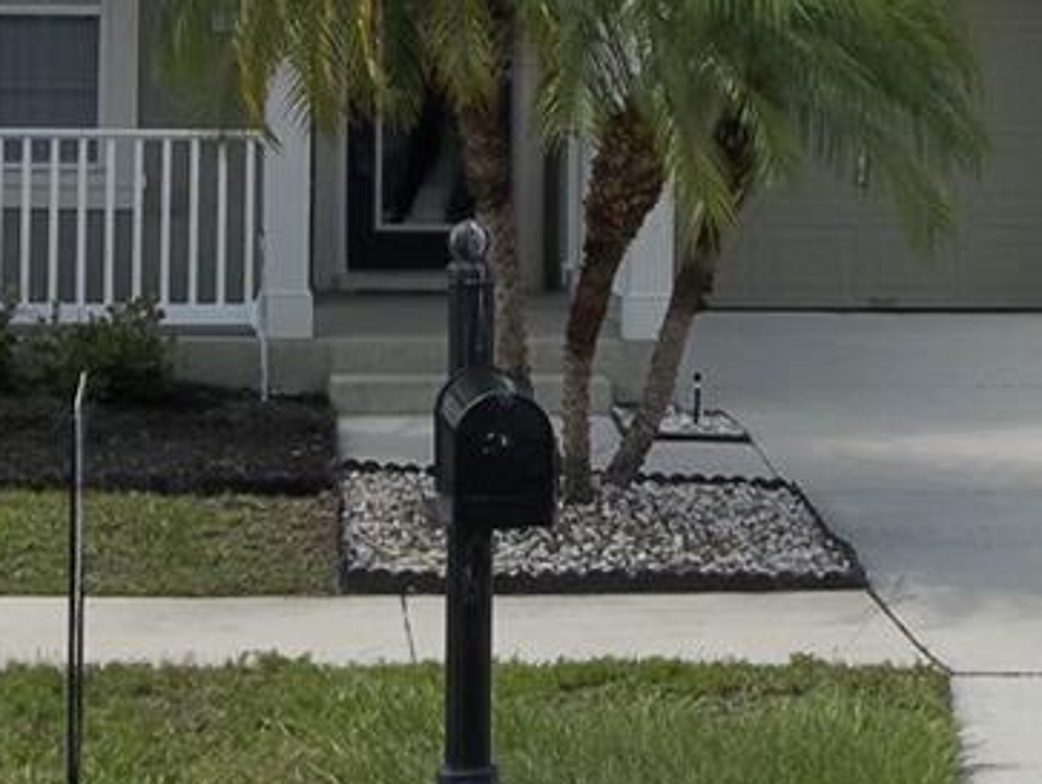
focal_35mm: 124
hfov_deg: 15.9
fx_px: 3736
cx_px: 422
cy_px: -187
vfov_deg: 11.7
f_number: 4.5
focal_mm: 7.8
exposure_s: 1/500
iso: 80
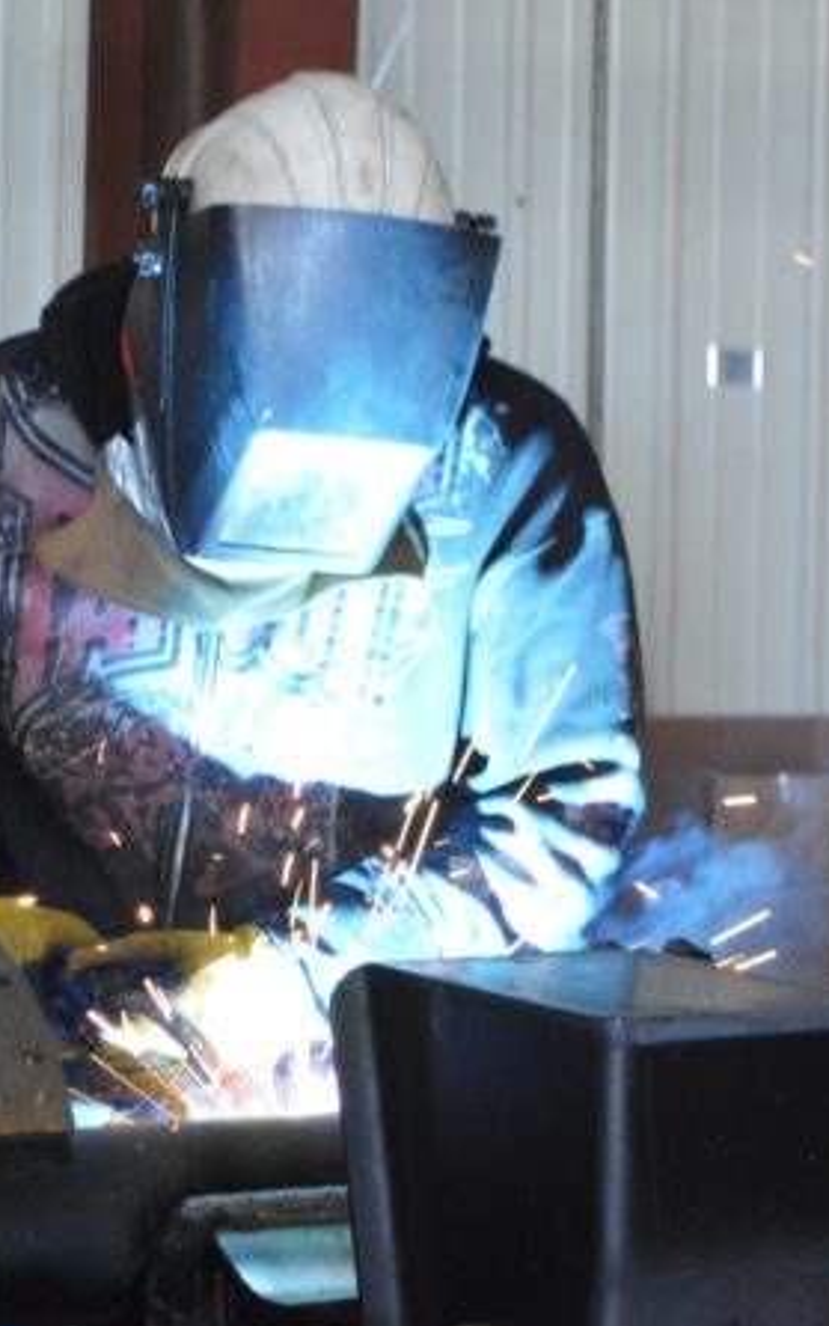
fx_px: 4949
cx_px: 823
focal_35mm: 137
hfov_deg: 9.5
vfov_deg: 15.2
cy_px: 737
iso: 3200
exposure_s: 1/50
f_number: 5.6
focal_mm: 50
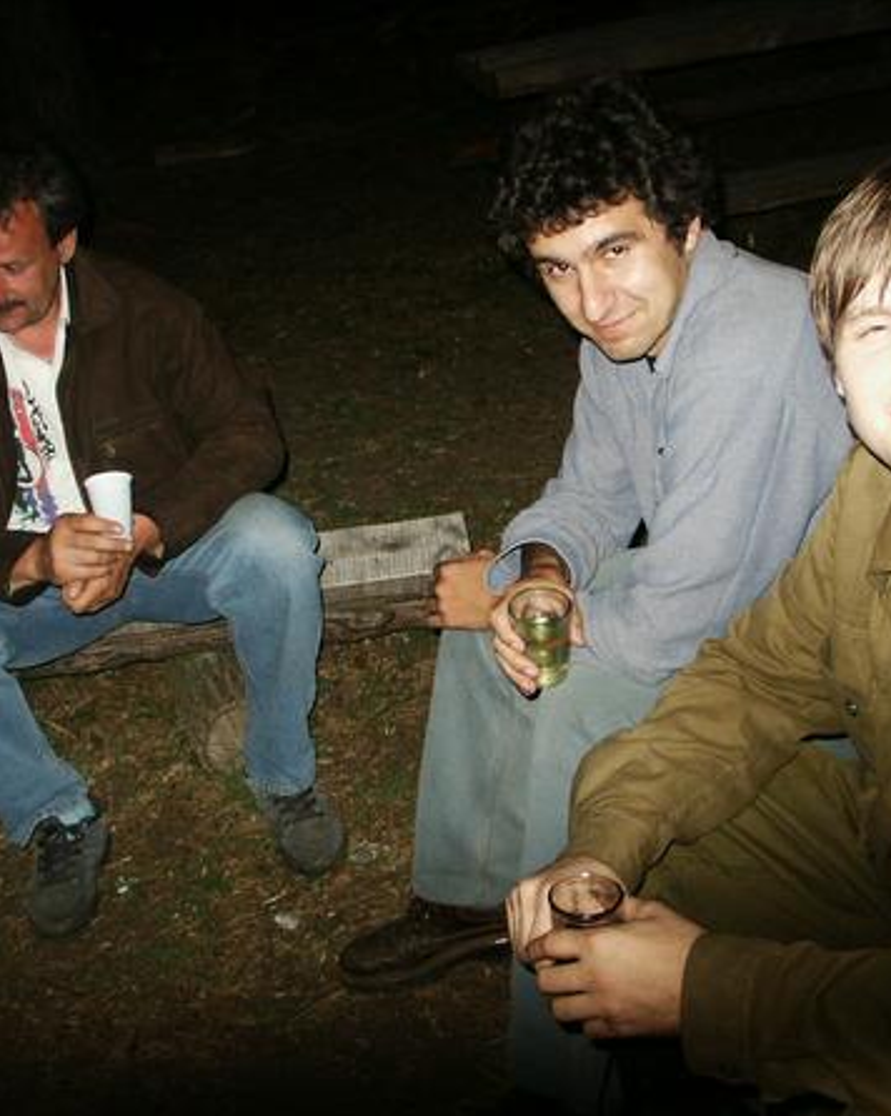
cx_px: 466
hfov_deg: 32.7
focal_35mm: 46
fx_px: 1518
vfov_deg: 40.4
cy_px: 561
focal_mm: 7.18
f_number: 3
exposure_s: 1/45
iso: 200
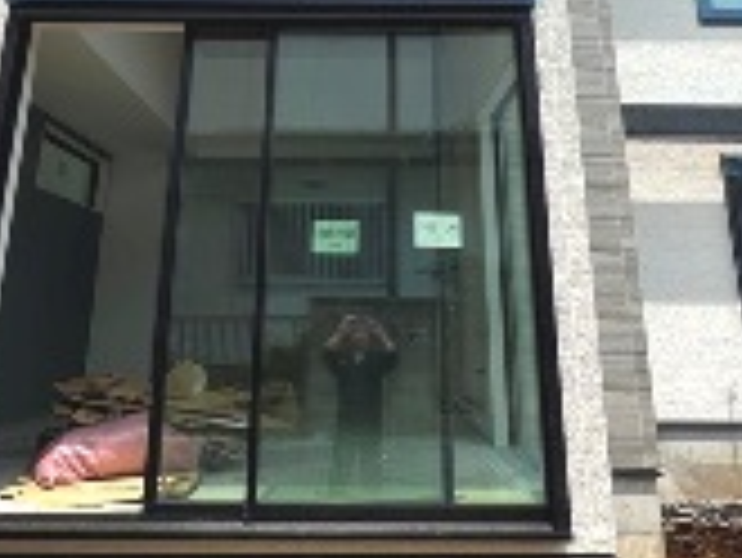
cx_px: 364
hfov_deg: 53.9
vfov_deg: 39.6
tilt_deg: +18.3
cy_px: 86
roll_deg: -0.3
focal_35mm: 34
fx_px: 729
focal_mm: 2.22
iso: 50
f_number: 2.2
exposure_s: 1/1553
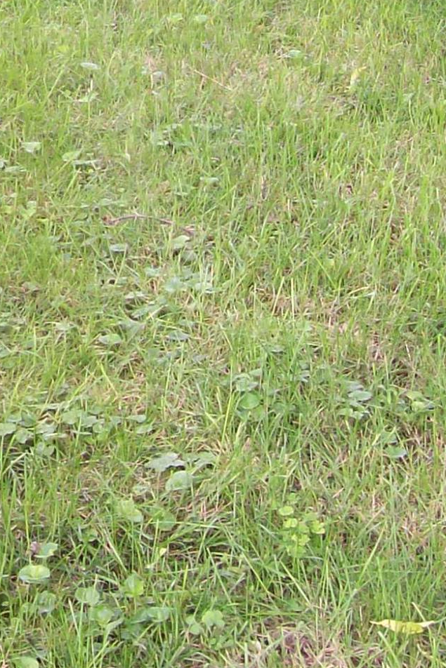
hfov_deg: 10.8
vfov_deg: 16.9
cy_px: -34
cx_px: -383
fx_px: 2192
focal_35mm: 118
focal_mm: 6
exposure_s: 1/96.4
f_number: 2.7
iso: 80
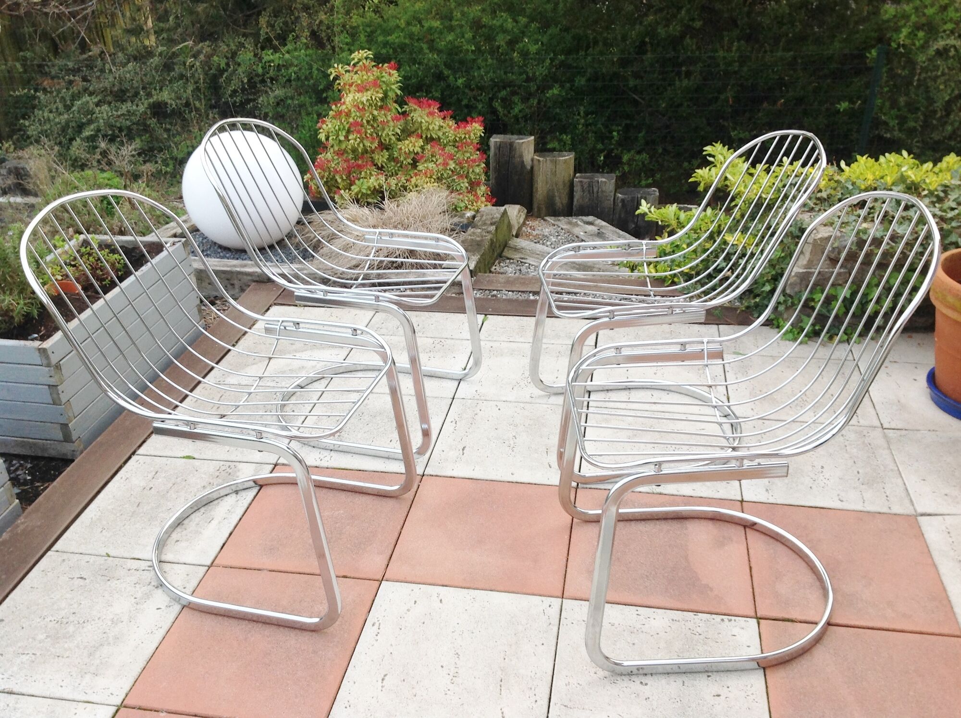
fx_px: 970
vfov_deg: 40.6
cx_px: 480
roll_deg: +2.4
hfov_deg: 52.7
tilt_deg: -29.5
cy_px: 359
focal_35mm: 35
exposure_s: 1/172
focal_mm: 4.28
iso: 50
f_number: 2.4
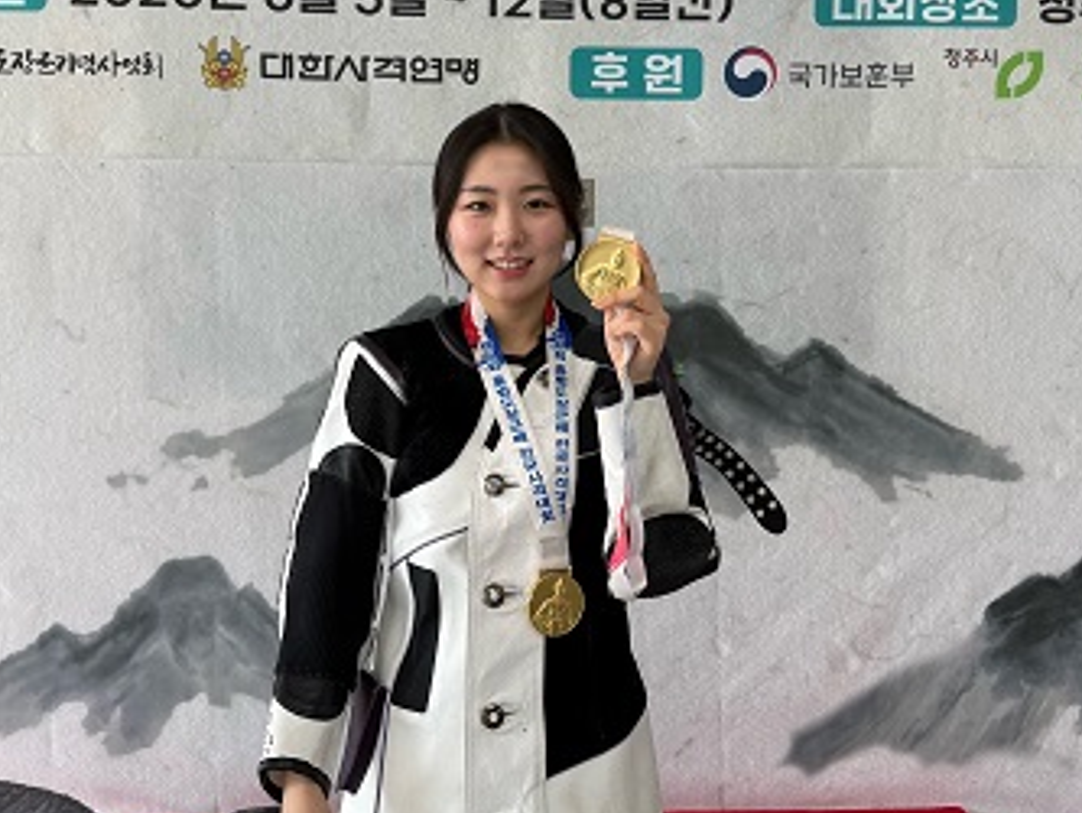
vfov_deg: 39.2
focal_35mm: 36
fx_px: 1126
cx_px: 526
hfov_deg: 51.3
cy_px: 262
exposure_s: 1/212
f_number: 1.78
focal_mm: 6.76
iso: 64
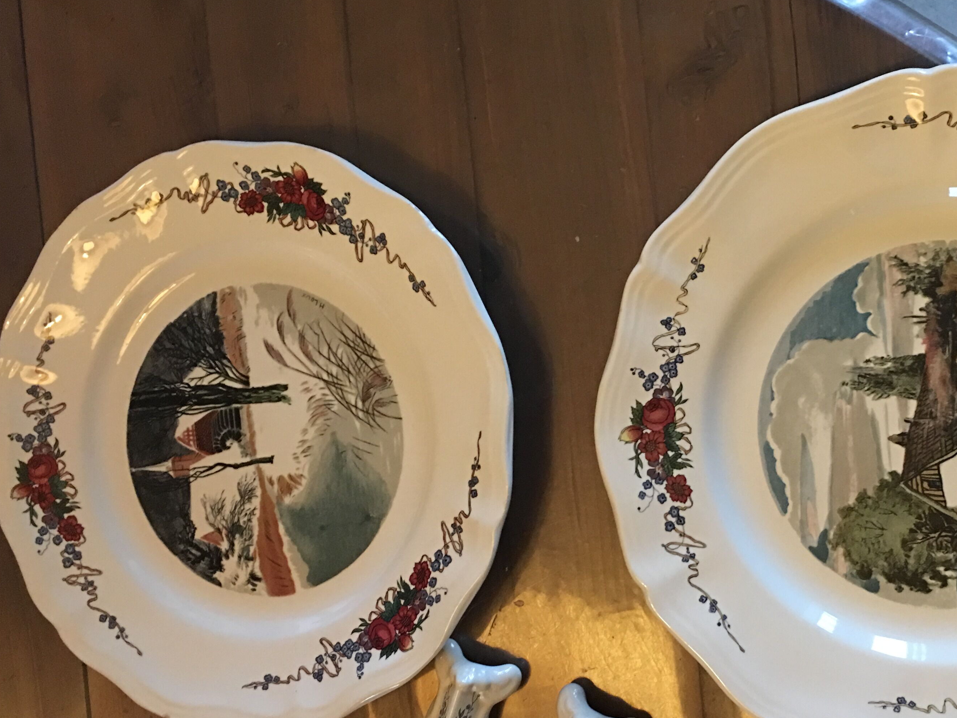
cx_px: 635
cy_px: 442
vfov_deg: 32.7
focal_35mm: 44
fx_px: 1216
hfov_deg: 42.4
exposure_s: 1/4
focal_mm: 4.15
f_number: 2.2
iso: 100
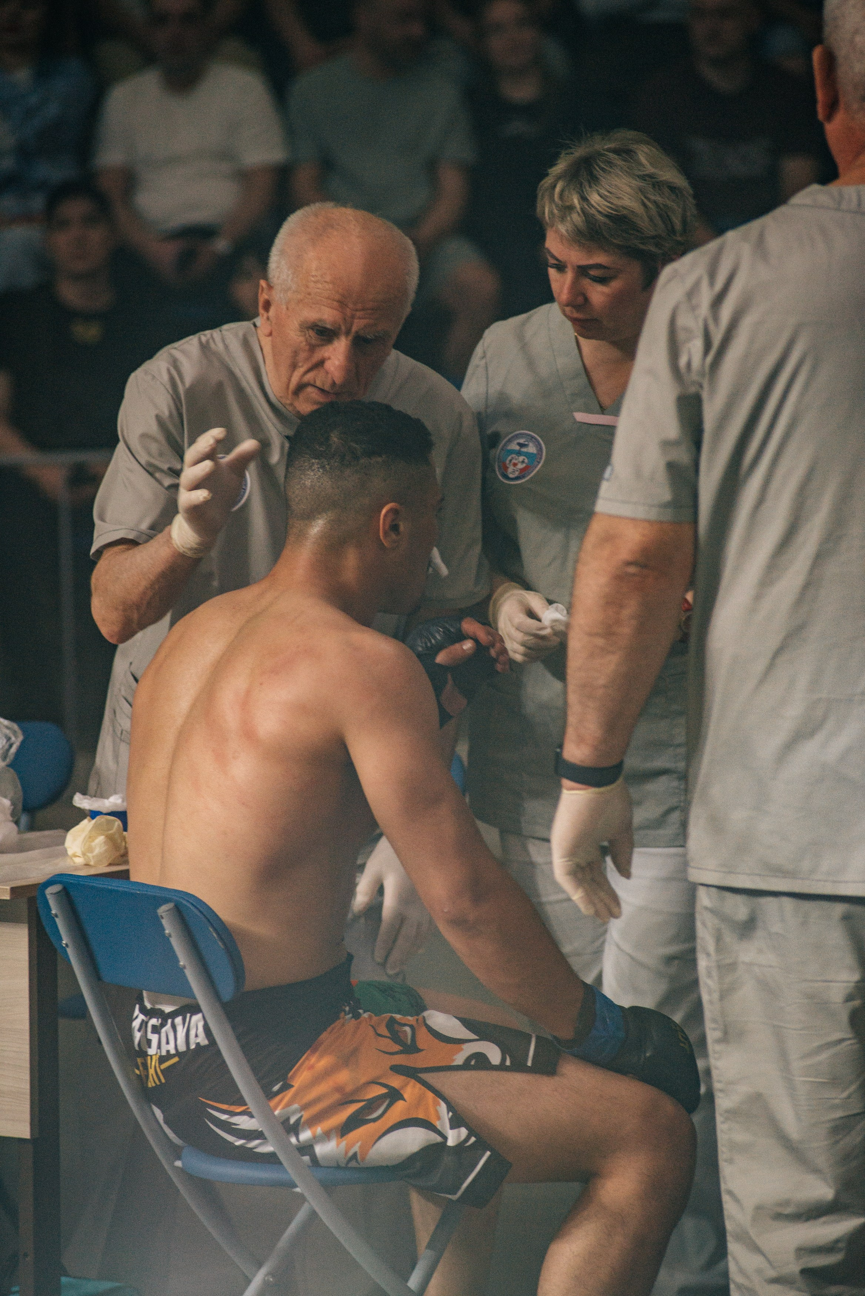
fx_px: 5762
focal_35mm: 160
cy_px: 648
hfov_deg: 8.6
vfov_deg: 12.8
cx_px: 432
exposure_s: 1/200
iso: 2000
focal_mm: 160
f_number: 4
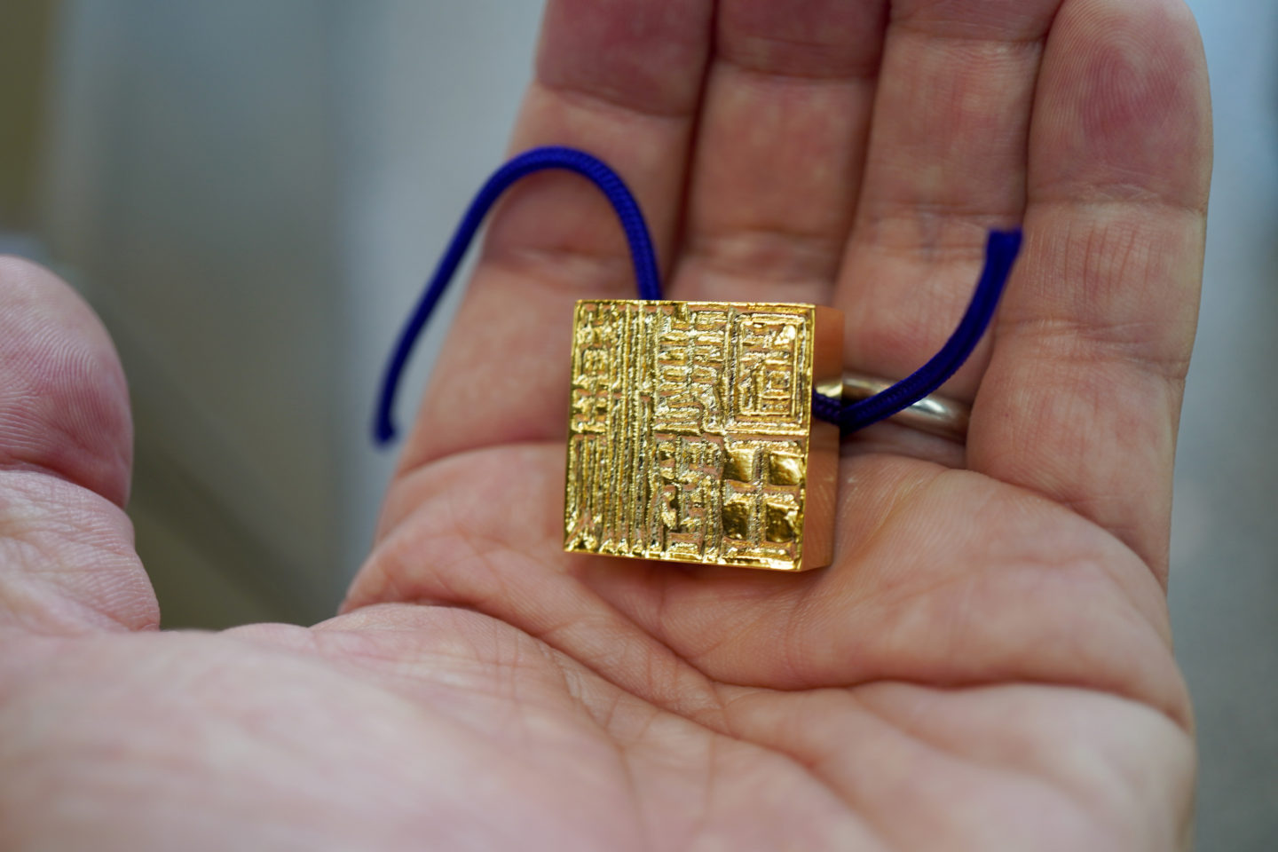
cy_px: 426
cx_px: 639
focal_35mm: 45
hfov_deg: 43.6
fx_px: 1597
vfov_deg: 29.9
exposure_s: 1/50
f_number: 3.5
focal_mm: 30
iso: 160
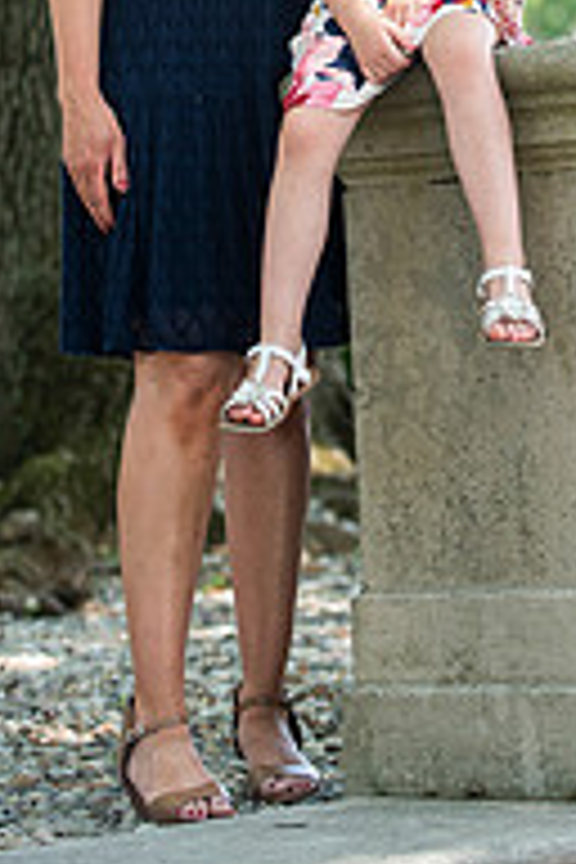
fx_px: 5520
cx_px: 446
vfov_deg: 8.9
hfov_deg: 6.0
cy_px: -40
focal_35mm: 230
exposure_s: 1/1250
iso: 800
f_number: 3.5
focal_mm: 98
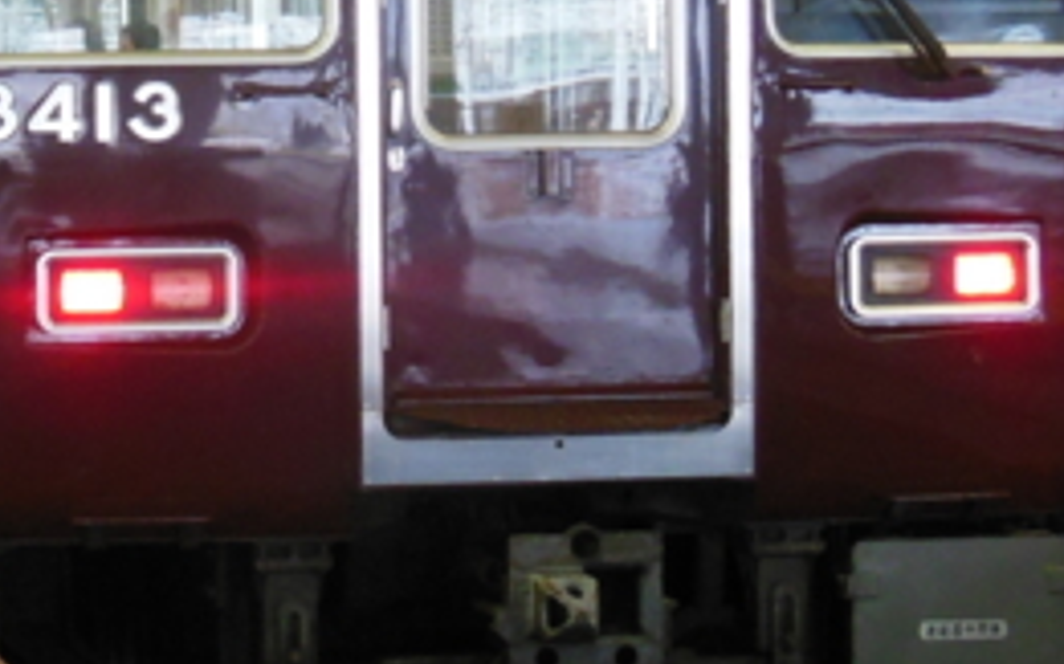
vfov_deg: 7.7
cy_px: 61
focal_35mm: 169
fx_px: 4900
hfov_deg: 12.4
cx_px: 347
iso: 400
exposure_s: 1/30
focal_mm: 9.3
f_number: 4.7
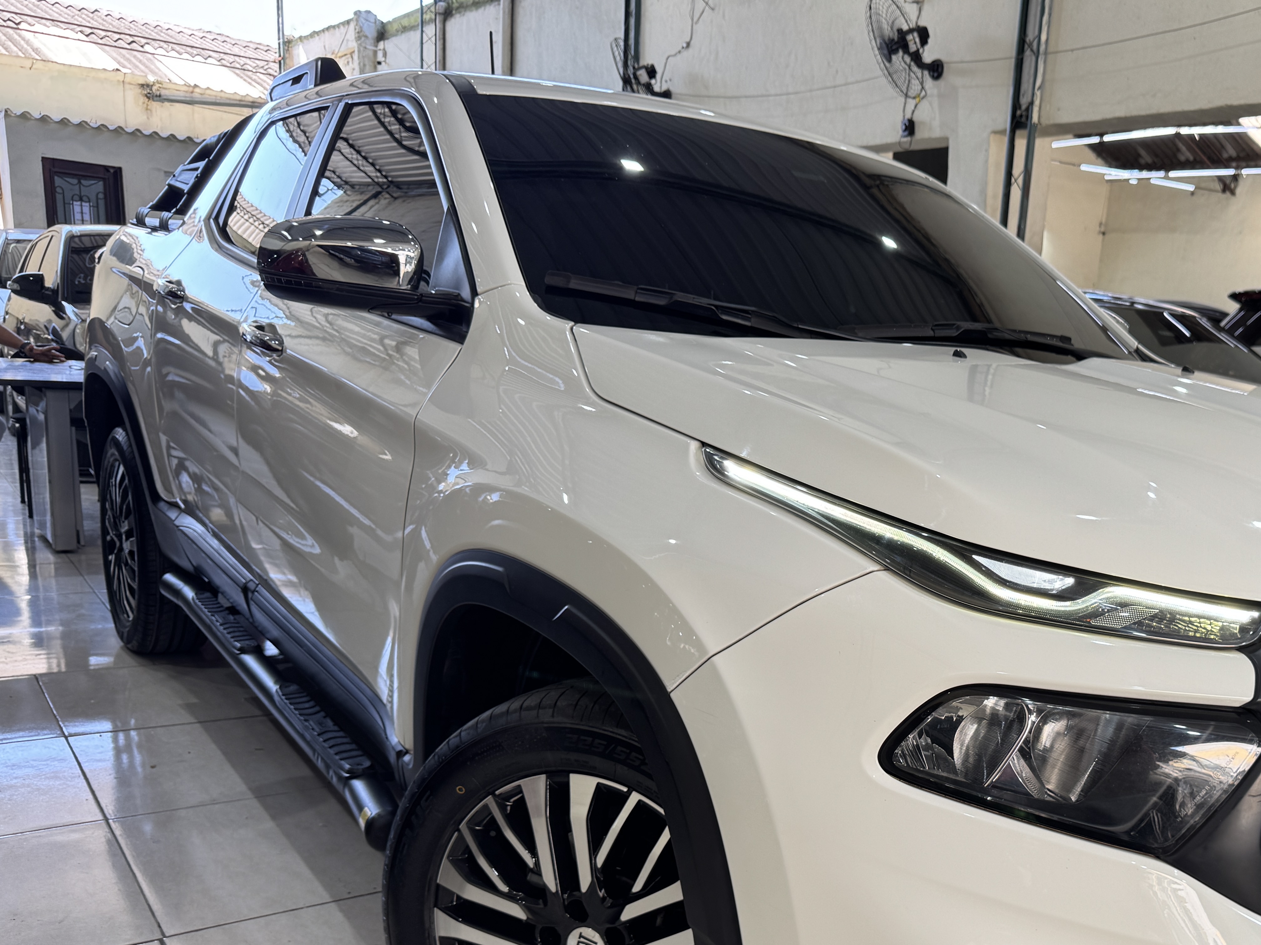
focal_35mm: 34
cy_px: 634
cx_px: 883
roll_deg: -4.0
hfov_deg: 52.5
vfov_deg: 41.2
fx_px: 1239
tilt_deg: -13.8
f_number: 1.78
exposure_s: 1/120
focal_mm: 6.76
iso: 64
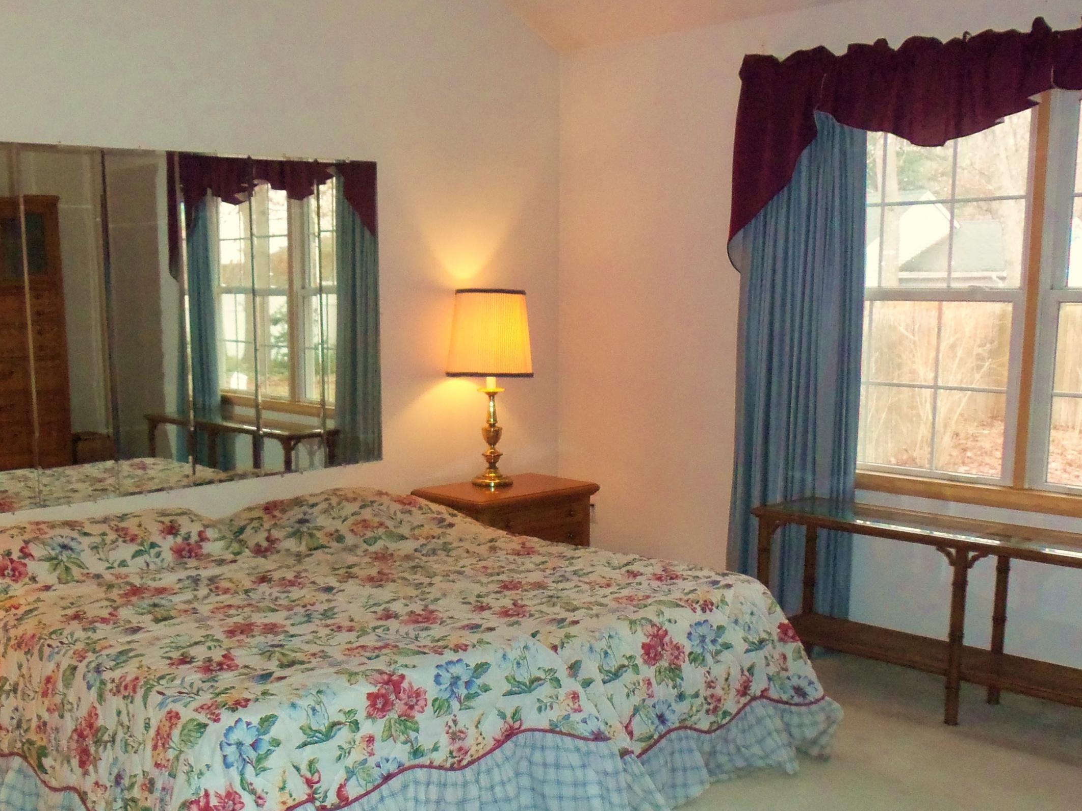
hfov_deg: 45.5
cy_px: 487
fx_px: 1281
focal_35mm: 41
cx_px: 422
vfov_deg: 35.0
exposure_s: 1/30
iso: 200
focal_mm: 5.2
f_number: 3.4
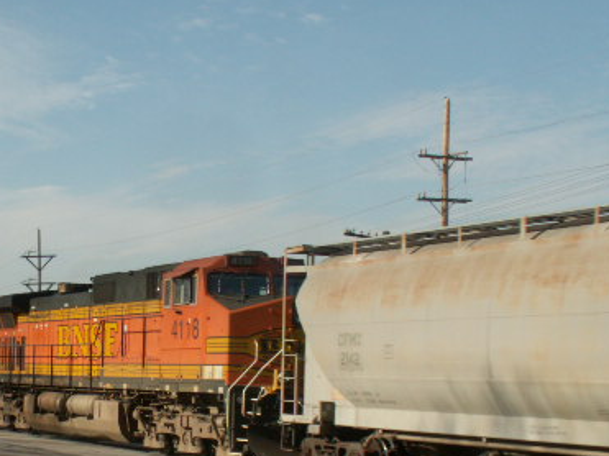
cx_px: 105
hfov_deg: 25.2
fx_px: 1337
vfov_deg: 19.2
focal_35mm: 76
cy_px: 348
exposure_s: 1/200
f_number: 7.1
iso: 50
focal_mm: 7.35
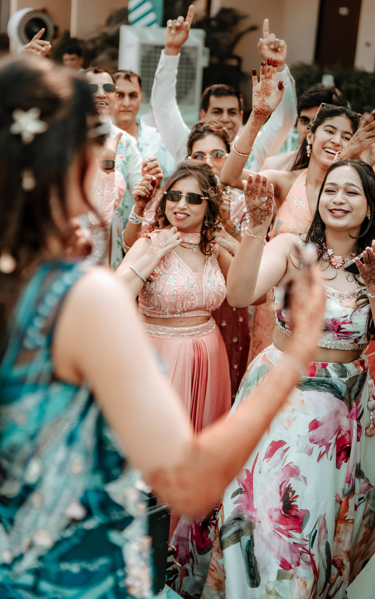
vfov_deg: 37.5
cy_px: 297
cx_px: 132
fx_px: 883
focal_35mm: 54
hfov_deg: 23.9
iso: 80
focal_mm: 35
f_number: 1.4
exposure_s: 1/1000
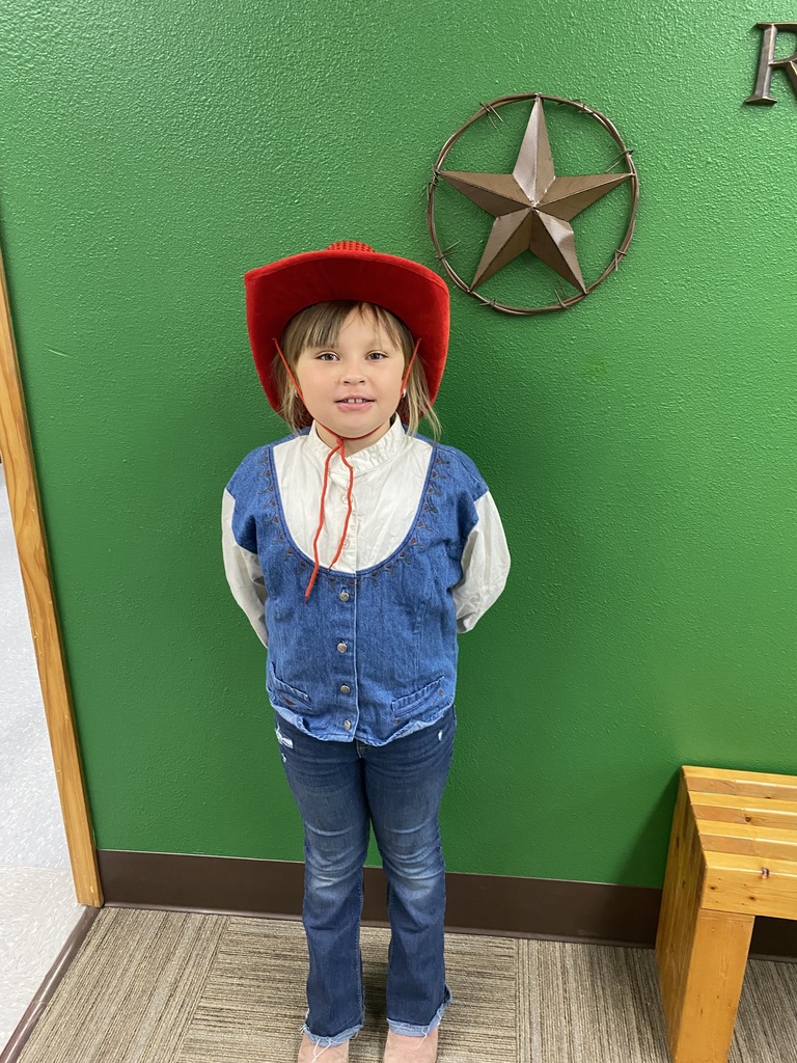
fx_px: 798
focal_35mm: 26
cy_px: 532
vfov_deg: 67.3
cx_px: 398
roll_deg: -1.6
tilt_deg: -20.4
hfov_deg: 53.1
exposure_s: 1/60
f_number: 1.8
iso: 200
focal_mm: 4.25
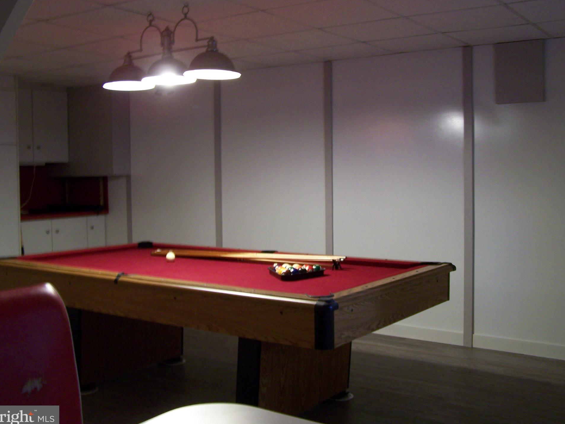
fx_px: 669
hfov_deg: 45.8
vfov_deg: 35.1
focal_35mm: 41
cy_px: 201
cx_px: 290
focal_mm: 6.3
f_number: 2.8
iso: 160
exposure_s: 1/8
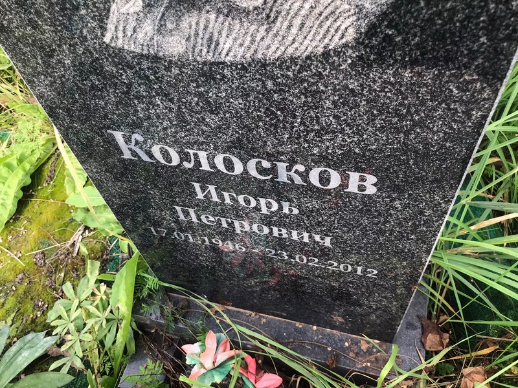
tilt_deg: -53.5
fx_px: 419
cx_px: 259
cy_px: 194
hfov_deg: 63.4
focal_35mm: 28
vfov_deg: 49.7
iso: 20
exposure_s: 1/265
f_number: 1.8
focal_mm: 3.99
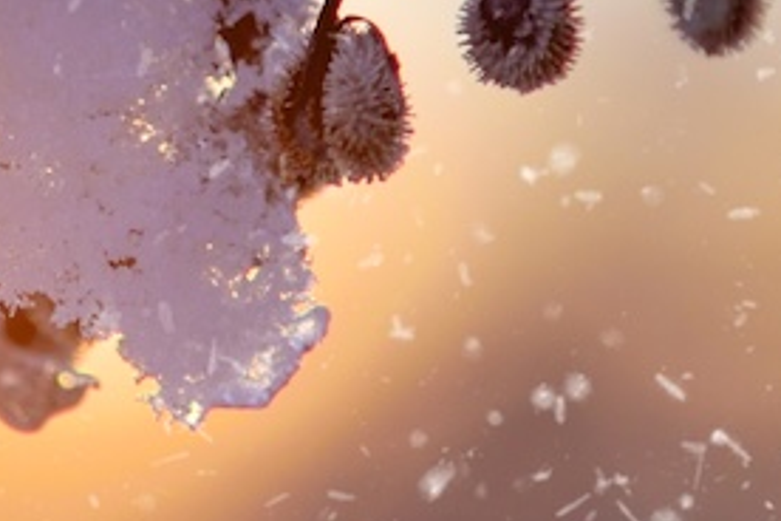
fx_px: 11020
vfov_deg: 2.7
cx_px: 167
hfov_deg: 4.1
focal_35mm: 508
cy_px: 163
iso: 64
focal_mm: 70
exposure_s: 1/640
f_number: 3.5
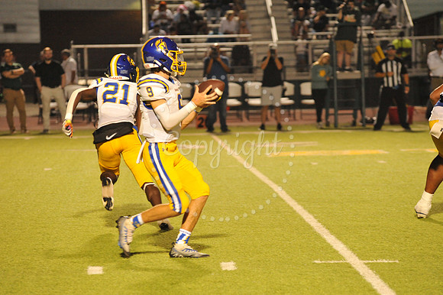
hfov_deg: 10.3
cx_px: 222
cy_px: 148
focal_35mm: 200
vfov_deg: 6.9
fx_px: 2460
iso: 5000
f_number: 5.6
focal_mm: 200
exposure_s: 1/200
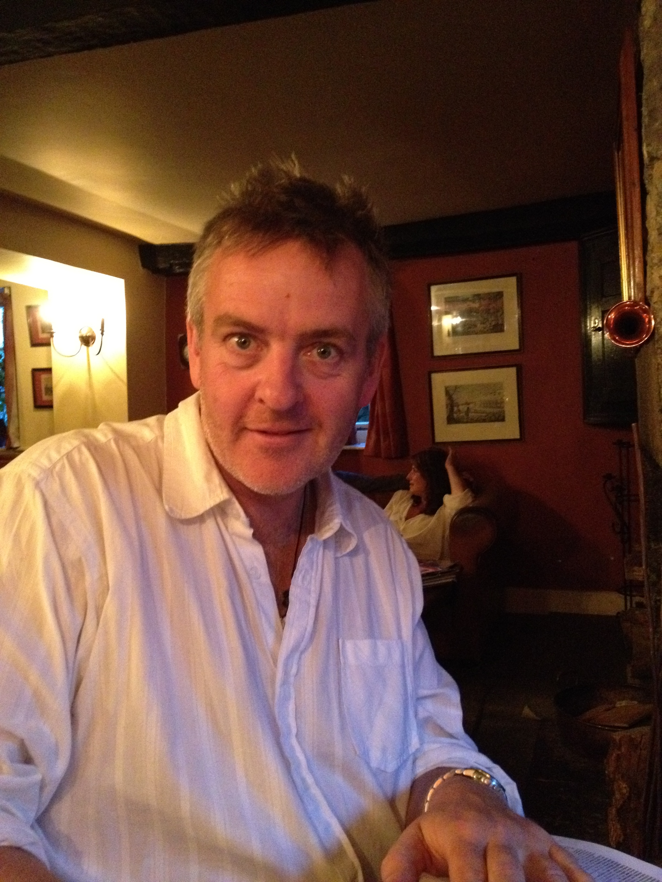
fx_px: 892
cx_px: 331
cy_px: 441
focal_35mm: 35
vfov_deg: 52.6
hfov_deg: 40.7
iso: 800
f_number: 2.4
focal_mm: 4.28
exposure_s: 1/15
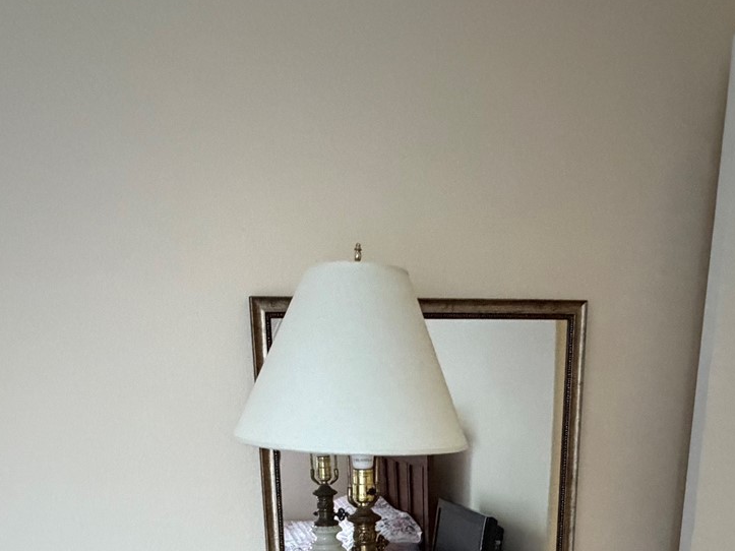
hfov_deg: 58.4
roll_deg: +0.8
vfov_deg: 38.1
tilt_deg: -15.6
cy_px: 600
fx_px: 658
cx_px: 366
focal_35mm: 31
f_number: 2.2
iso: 1250
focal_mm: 2.22
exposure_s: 1/60
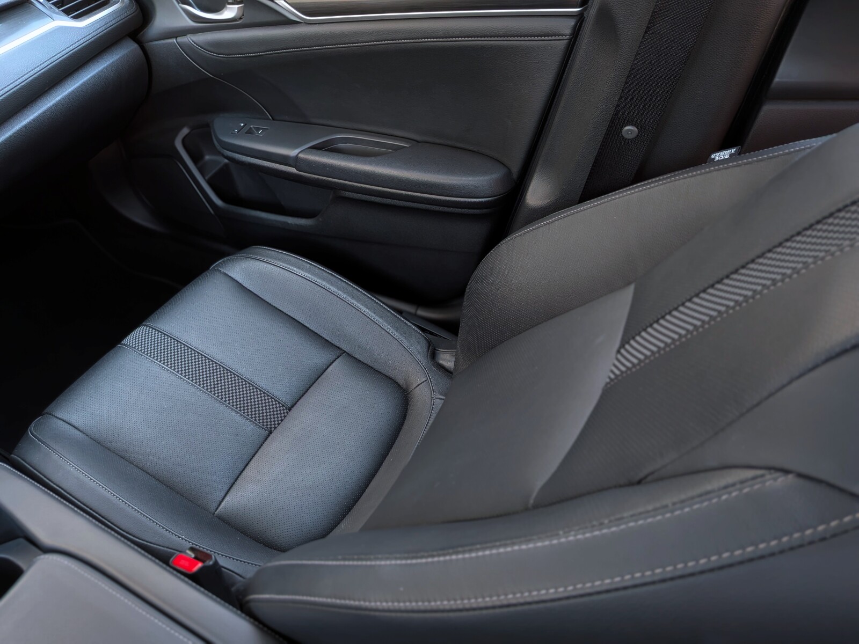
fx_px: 596
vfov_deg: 56.8
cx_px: 430
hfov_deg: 71.6
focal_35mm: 24
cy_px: 322
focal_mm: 4.53
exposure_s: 1/23.8
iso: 99
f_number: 1.7
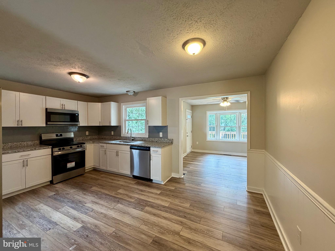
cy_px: 126
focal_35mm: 14
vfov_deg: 85.7
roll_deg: +0.7
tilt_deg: -0.8
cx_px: 168
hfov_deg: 102.1
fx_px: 135
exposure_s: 1/60
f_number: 2.2
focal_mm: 2.22
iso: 250
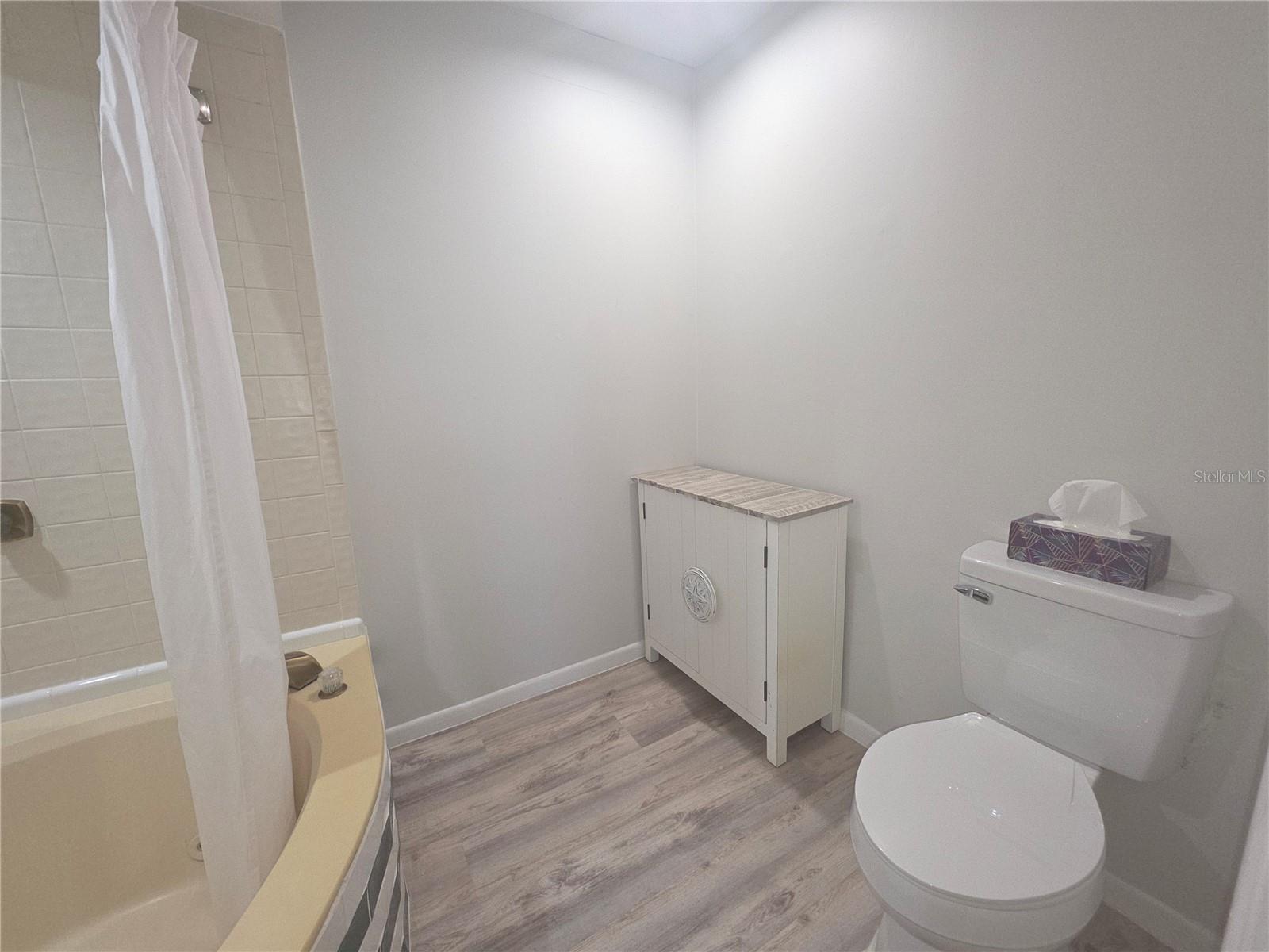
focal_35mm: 13
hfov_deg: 106.2
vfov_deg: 89.9
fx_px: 477
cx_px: 634
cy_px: 476
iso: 100
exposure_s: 1/60
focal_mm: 2.2
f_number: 1.9
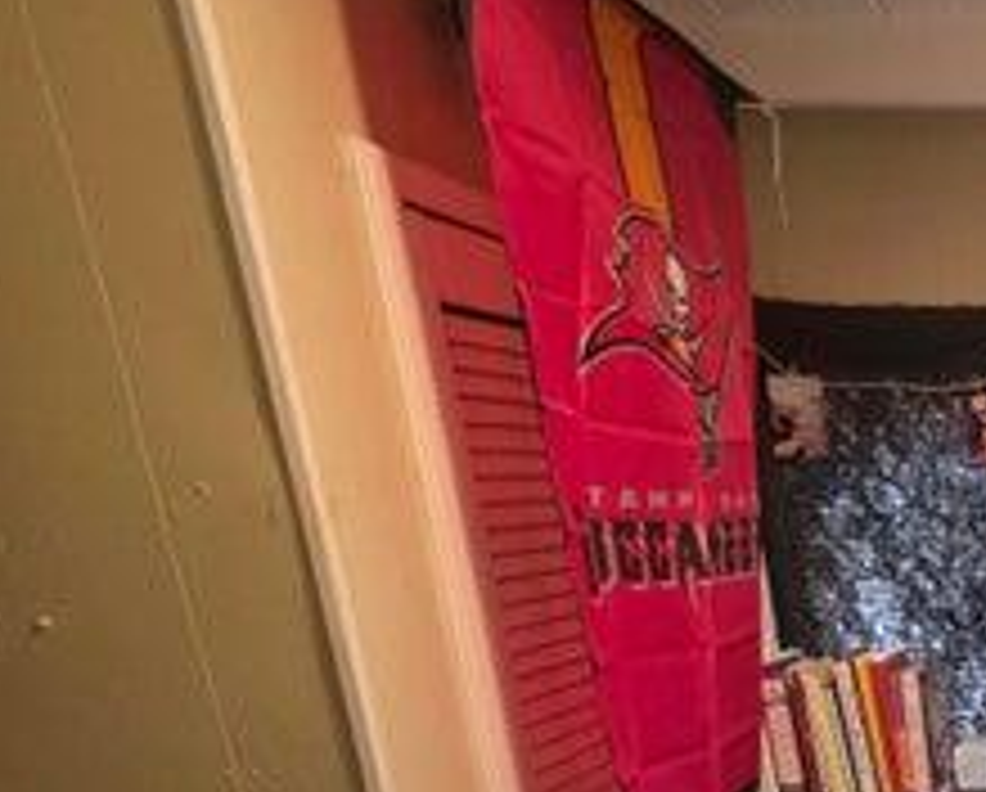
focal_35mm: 37
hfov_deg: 33.2
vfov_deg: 35.3
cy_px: 842
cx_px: 1333
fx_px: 1082
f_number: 1.9
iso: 320
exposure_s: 1/60.2
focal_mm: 2.2
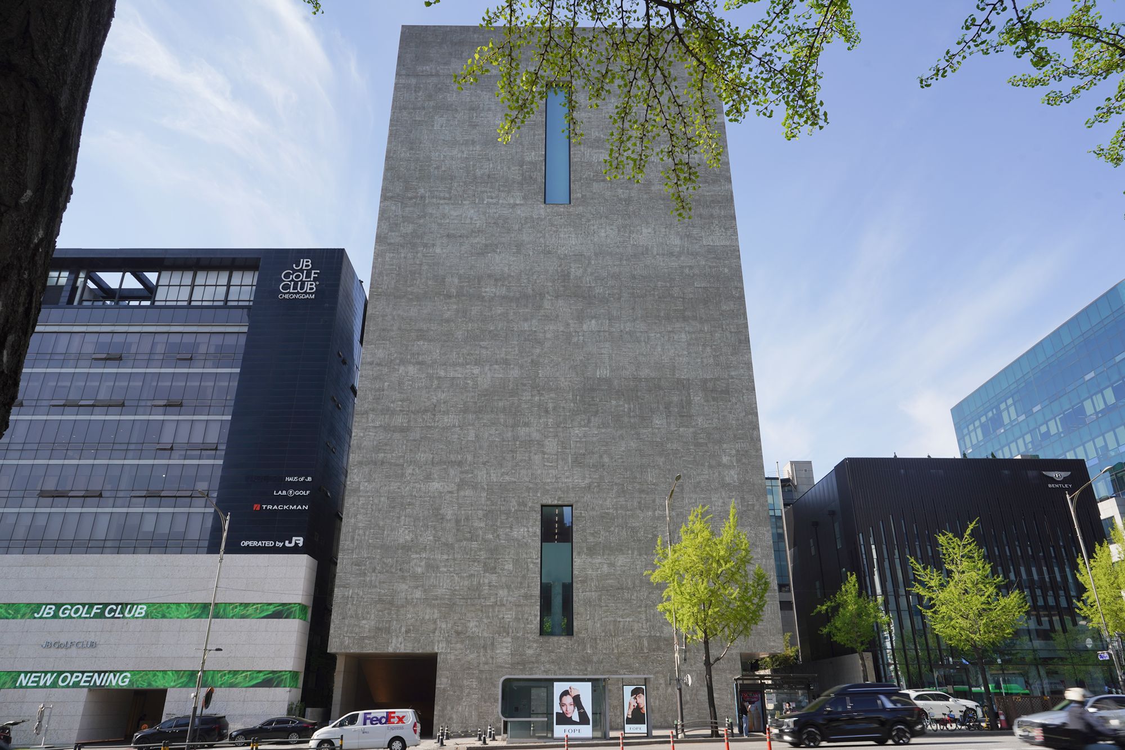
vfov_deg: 53.1
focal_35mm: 24
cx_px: 562
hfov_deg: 73.7
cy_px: 375
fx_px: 750
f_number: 13
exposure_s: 1/100
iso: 100
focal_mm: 24
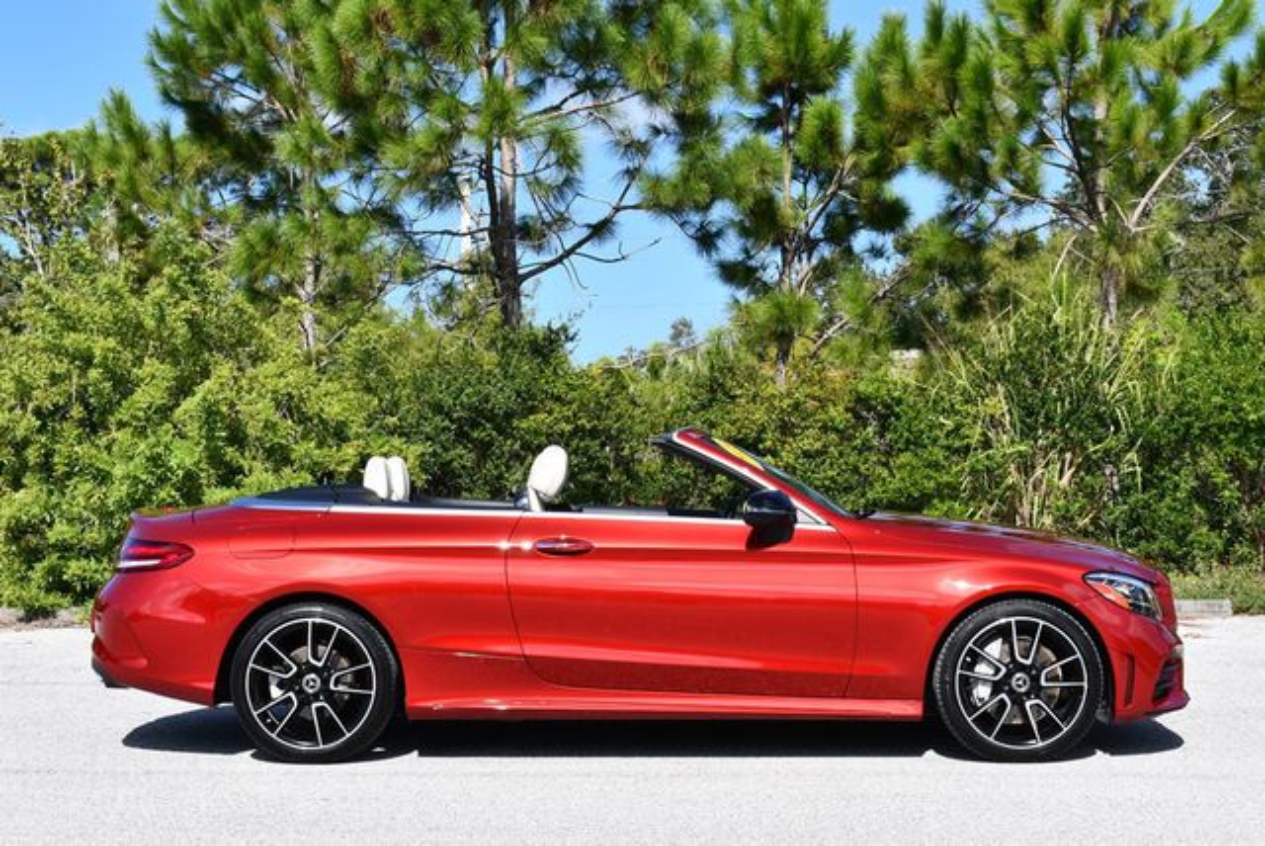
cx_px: 632
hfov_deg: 31.4
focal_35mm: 64
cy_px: 423
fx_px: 2251
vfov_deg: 21.3
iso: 100
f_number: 8
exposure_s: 1/250
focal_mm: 32
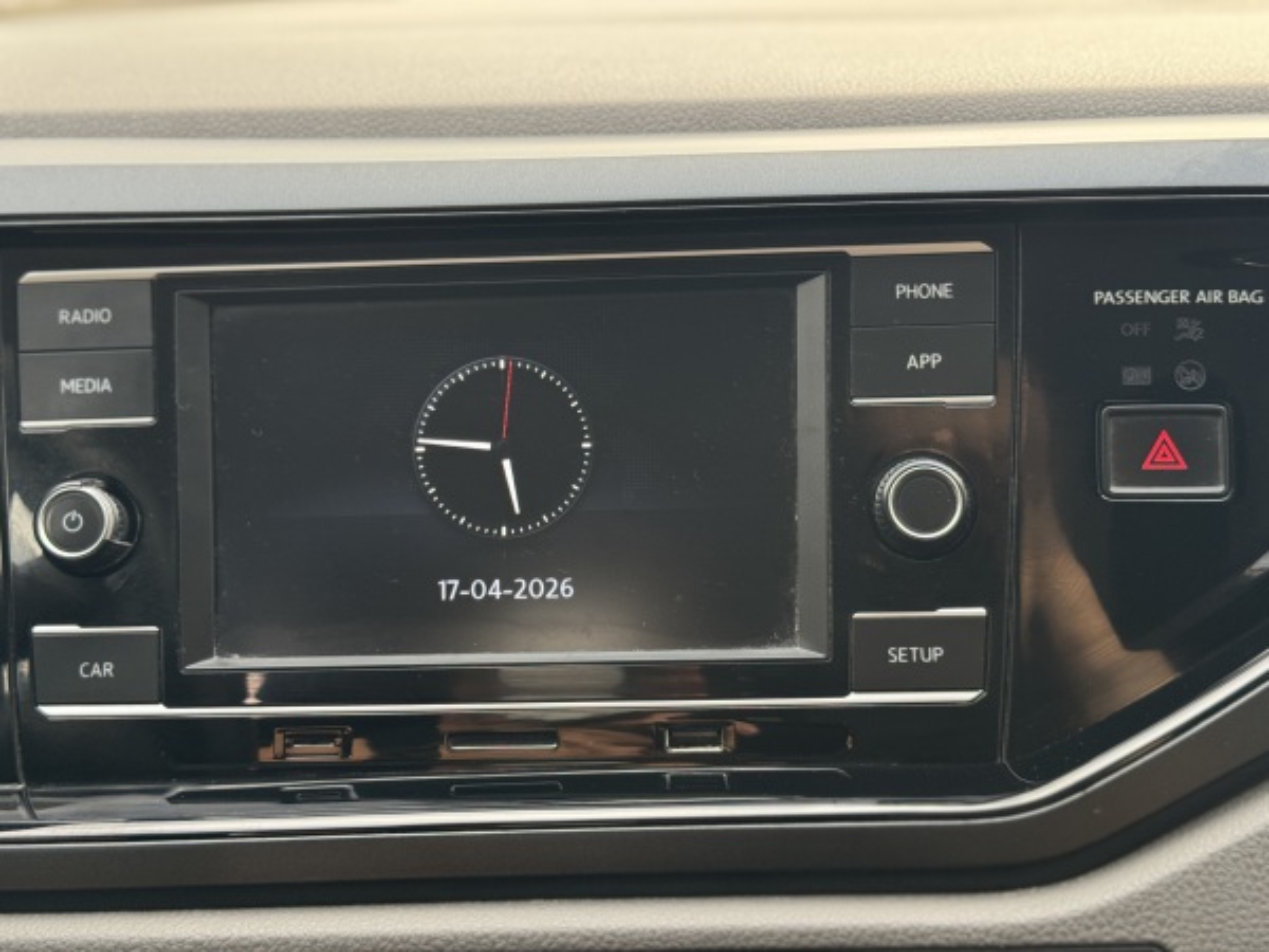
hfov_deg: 39.7
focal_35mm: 48
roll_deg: +2.6
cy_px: 476
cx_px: 634
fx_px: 1760
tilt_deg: -18.7
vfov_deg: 30.3
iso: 100
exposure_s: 1/104
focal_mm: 6.76
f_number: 1.78
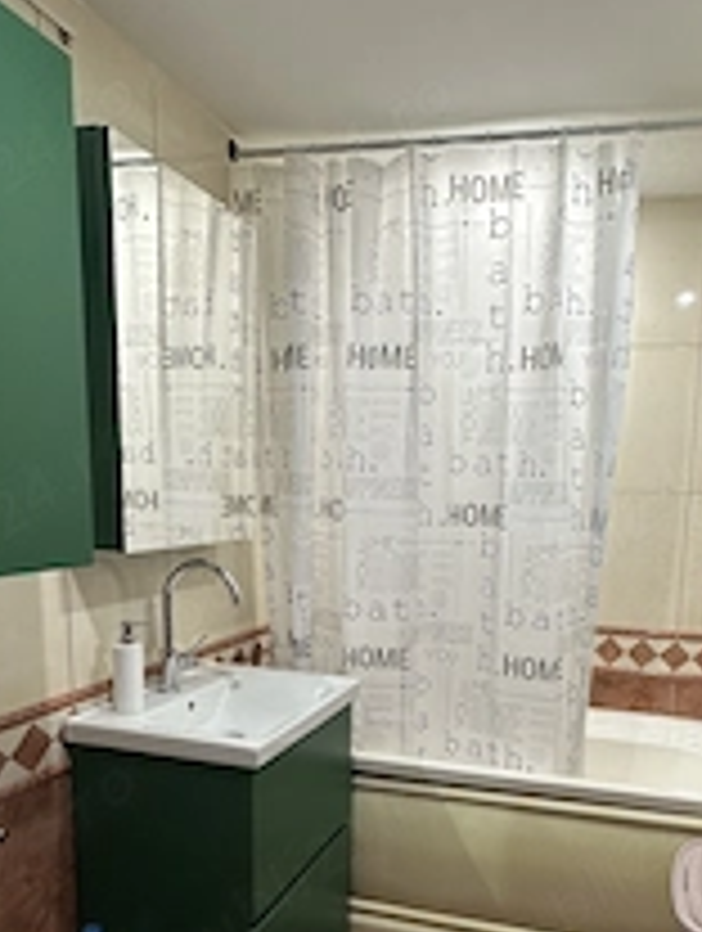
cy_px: 603
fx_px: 728
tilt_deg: -8.2
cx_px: 464
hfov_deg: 50.6
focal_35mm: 27
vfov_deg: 63.9
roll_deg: -2.6
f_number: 2.2
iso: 200
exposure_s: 1/100
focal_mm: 2.22
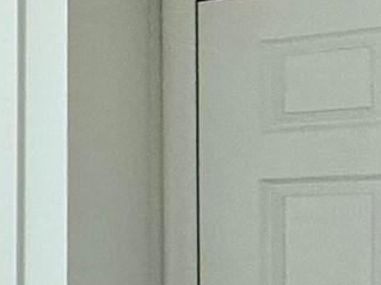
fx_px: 990
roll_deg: -0.2
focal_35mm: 90
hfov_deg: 13.4
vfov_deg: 16.2
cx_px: -608
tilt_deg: -0.4
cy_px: 243
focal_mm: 2.22
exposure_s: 1/120
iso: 125
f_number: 2.2
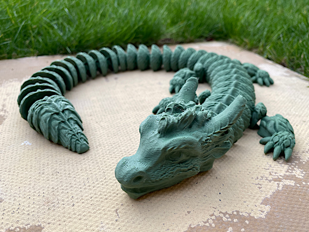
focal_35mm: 28
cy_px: 119
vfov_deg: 49.7
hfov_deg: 63.4
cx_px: 158
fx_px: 250
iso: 32
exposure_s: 1/440
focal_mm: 4.2
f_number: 1.6
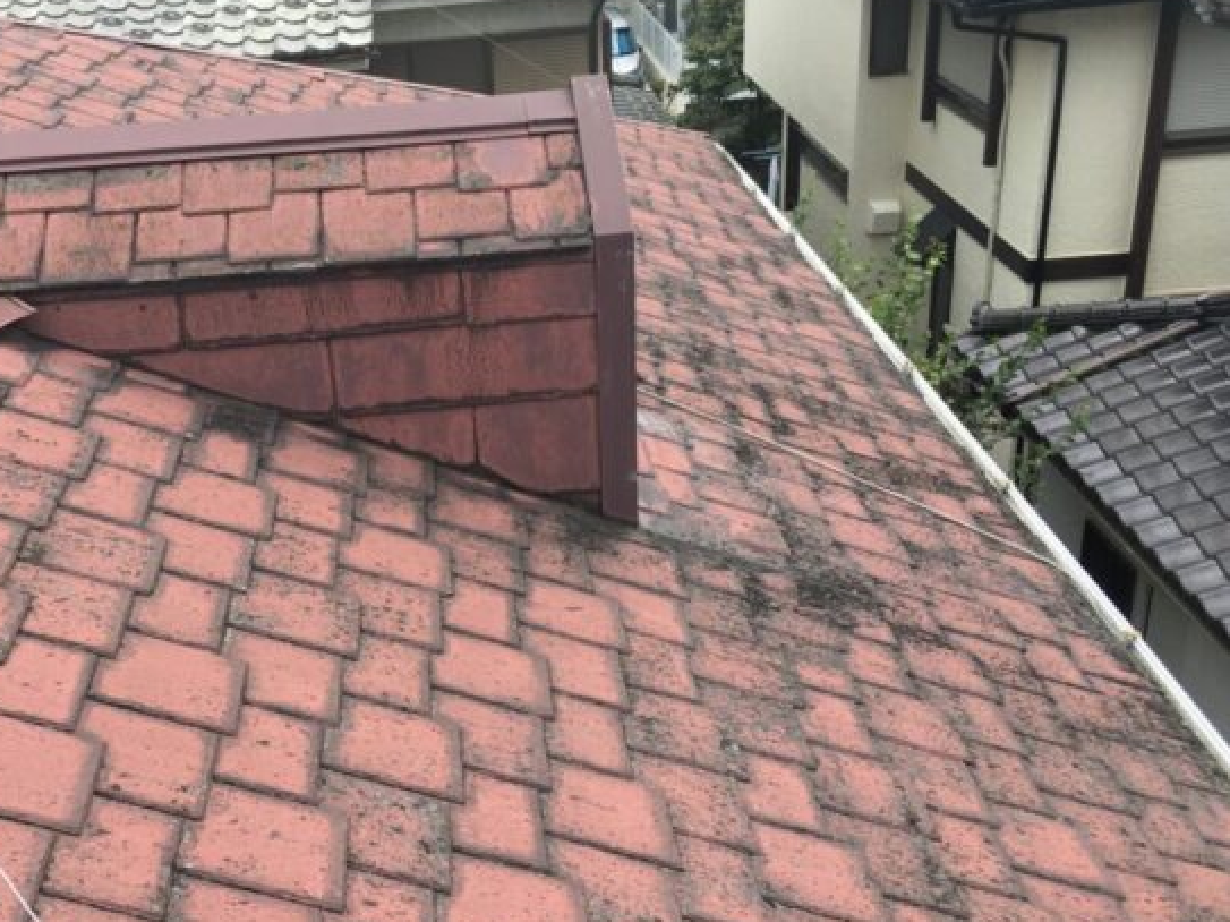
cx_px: 365
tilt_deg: -26.1
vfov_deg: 35.1
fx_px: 1457
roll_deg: +6.6
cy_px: 478
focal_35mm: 41
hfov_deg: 44.8
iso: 25
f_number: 2.2
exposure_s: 1/565
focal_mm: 4.15
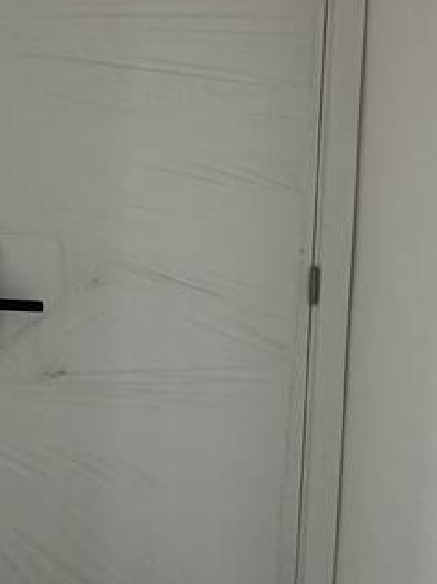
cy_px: 141
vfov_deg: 29.8
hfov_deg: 18.0
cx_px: -357
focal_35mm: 64
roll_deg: -2.3
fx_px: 1078
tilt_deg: -2.6
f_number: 2.2
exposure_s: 1/121
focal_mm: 2.22
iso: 100
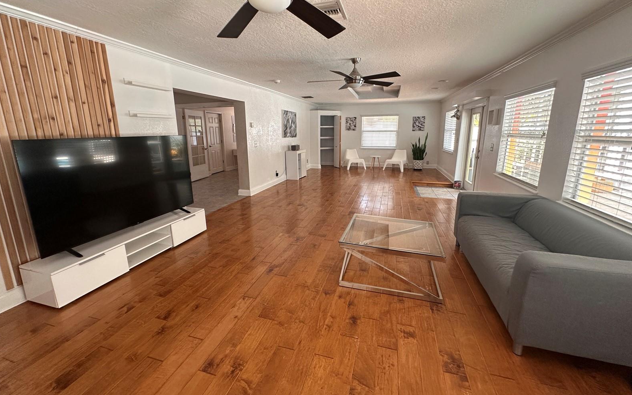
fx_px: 258
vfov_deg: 74.7
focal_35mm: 15
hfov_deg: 101.5
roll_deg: +0.1
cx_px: 314
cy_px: 183
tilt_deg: -10.5
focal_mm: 2.22
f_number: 2.2
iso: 200
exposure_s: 1/120
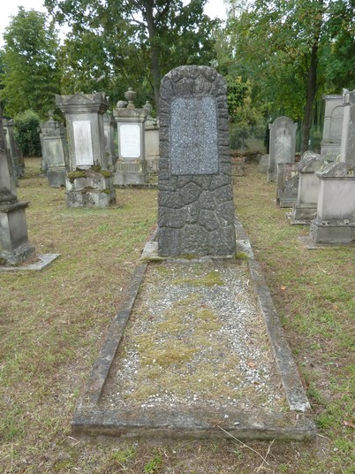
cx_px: 184
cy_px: 262
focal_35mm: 28
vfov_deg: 63.3
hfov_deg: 49.7
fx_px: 383
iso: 160
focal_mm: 4.1
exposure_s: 1/200
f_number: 3.3
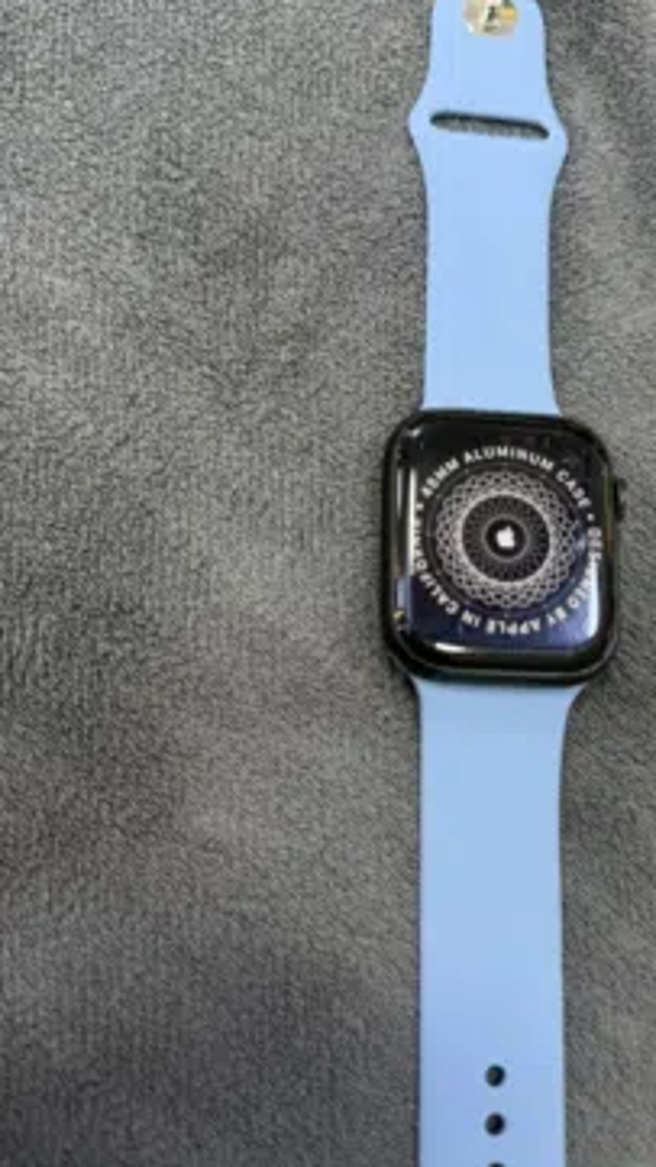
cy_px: 579
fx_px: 897
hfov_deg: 40.1
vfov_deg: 66.1
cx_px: 378
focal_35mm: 29
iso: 100
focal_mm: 6.76
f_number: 1.78
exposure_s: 1/100
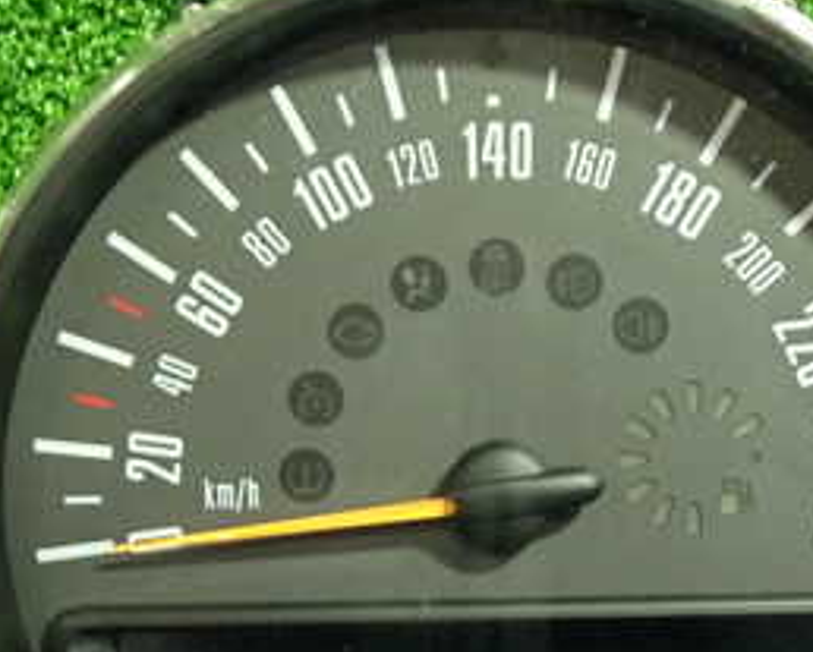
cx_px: 558
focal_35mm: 68
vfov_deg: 22.3
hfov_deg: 27.7
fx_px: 1638
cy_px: 491
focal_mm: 5.4
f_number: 2.3
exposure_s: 1/30
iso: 500
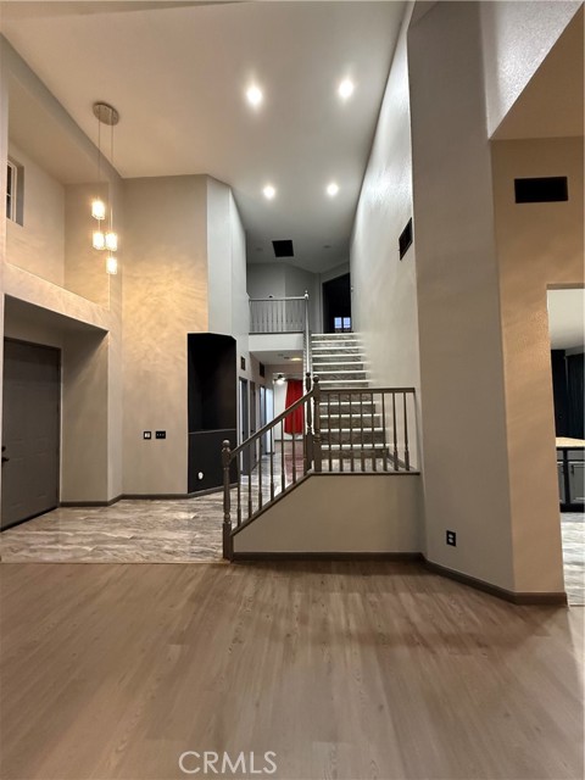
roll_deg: +0.3
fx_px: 315
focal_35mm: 14
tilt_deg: +4.7
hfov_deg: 85.7
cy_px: 390
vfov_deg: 102.1
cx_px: 292
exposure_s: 1/60
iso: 800
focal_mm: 2.22
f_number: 2.2
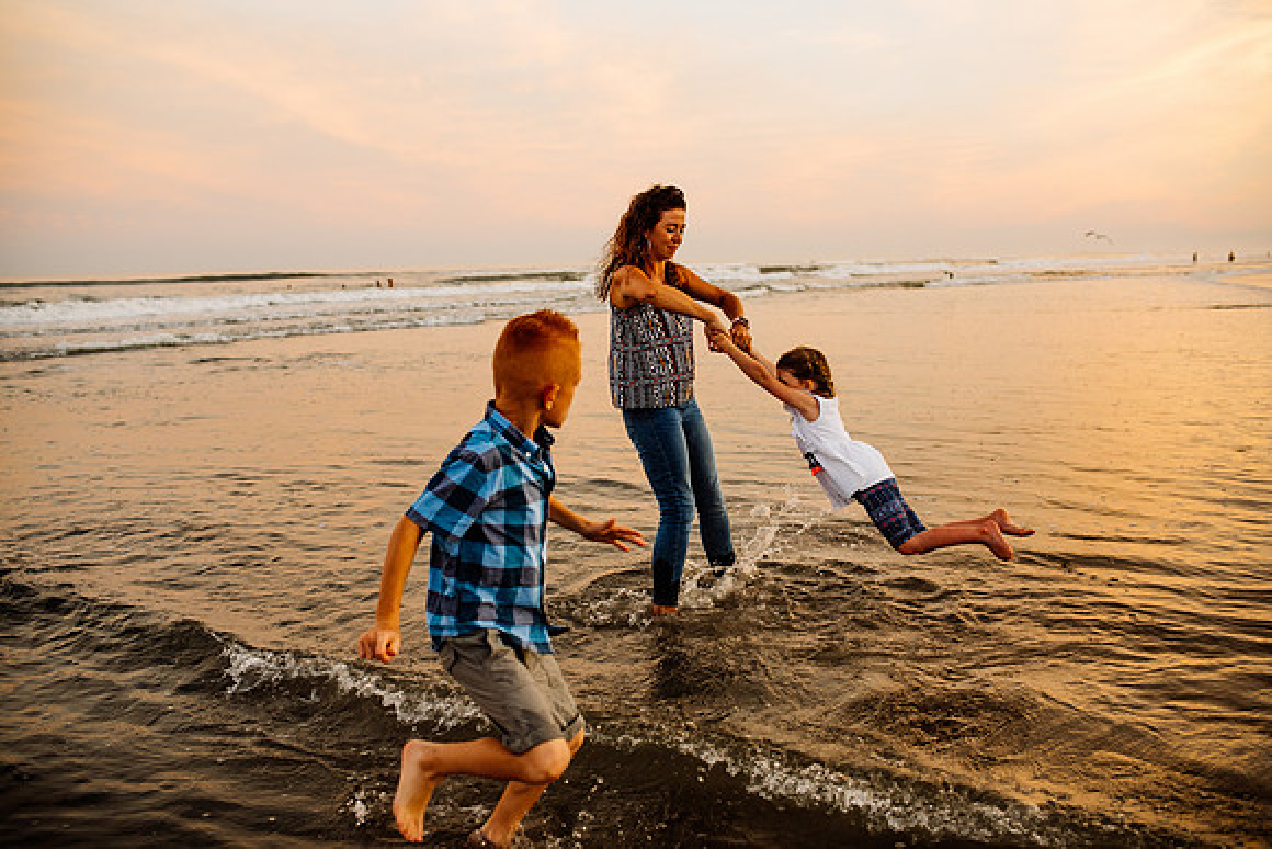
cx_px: 636
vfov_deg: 37.9
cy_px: 424
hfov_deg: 54.4
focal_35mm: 35
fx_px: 1237
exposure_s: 1/320
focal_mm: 35
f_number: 2.8
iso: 320
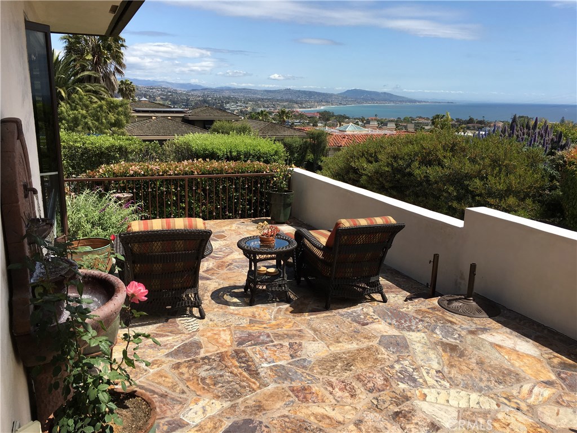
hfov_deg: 61.7
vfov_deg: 48.2
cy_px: 216
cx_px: 288
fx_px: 483
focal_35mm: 29
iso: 25
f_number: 2.2
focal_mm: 4.15
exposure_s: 1/1538
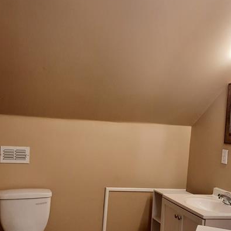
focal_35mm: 43
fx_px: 325
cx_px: 84
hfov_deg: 38.9
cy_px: 150
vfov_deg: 38.8
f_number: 2
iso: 160
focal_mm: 4.6
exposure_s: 1/60
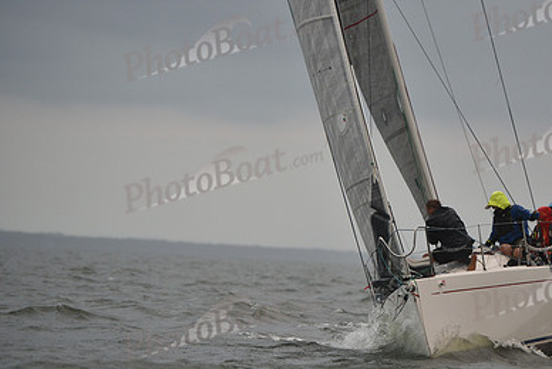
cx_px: 398
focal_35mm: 232
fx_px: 3558
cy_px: 230
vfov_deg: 5.9
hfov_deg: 8.9
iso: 400
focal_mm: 155
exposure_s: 1/500
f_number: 2.8
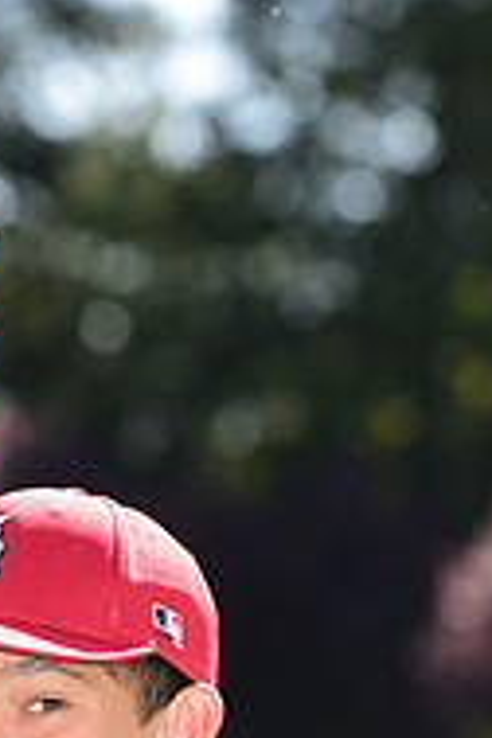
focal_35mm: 430
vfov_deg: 4.8
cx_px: 72
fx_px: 8814
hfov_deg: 3.2
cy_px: 1000
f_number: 4.5
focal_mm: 140
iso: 125
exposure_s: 1/320
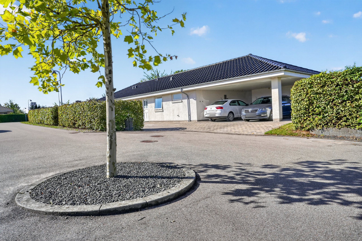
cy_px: 120
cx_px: 181
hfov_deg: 76.1
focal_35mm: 23
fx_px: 231
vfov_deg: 55.1
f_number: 8
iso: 400
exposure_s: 1/160
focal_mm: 23
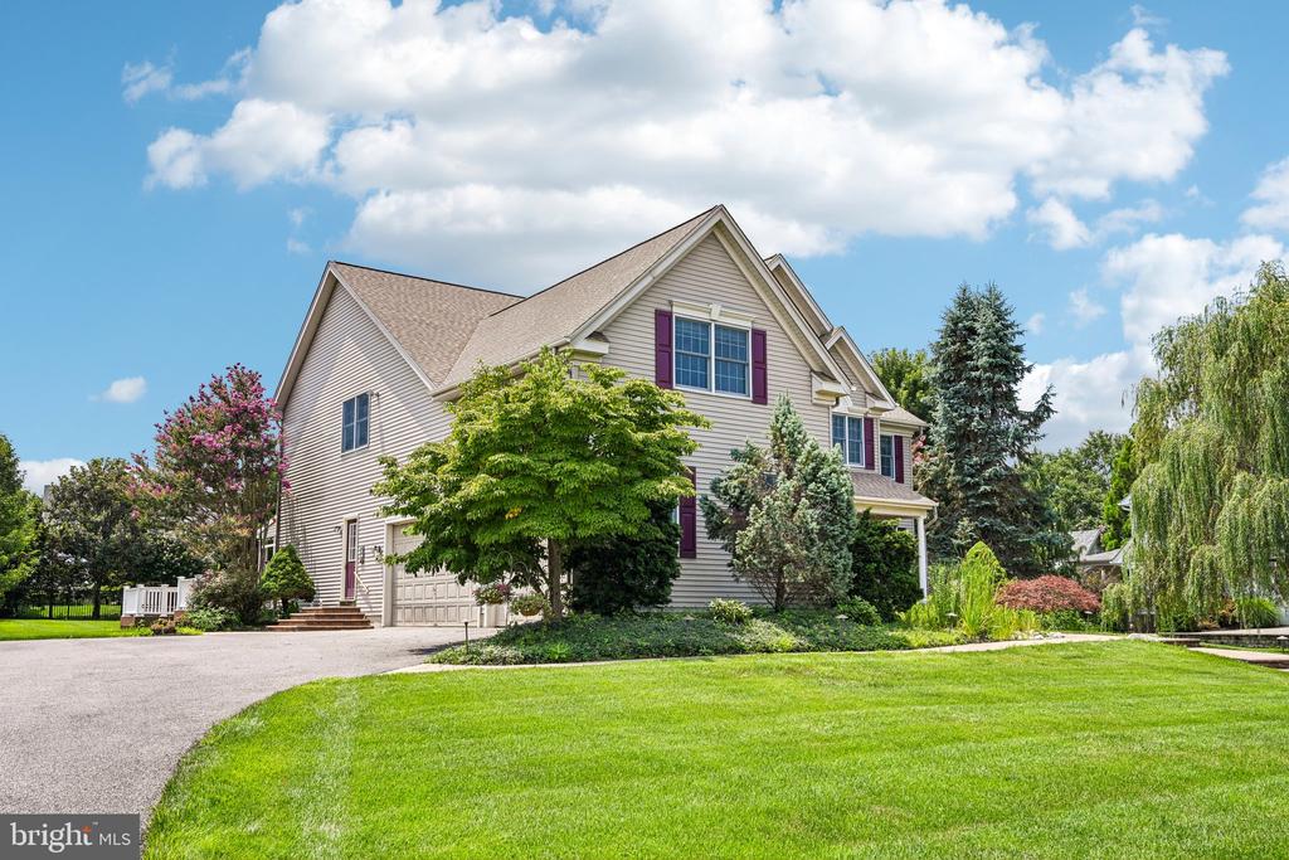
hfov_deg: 61.9
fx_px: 1074
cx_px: 644
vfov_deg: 43.6
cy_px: 430
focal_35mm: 30
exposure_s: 1/2000
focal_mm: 30
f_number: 8
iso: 800
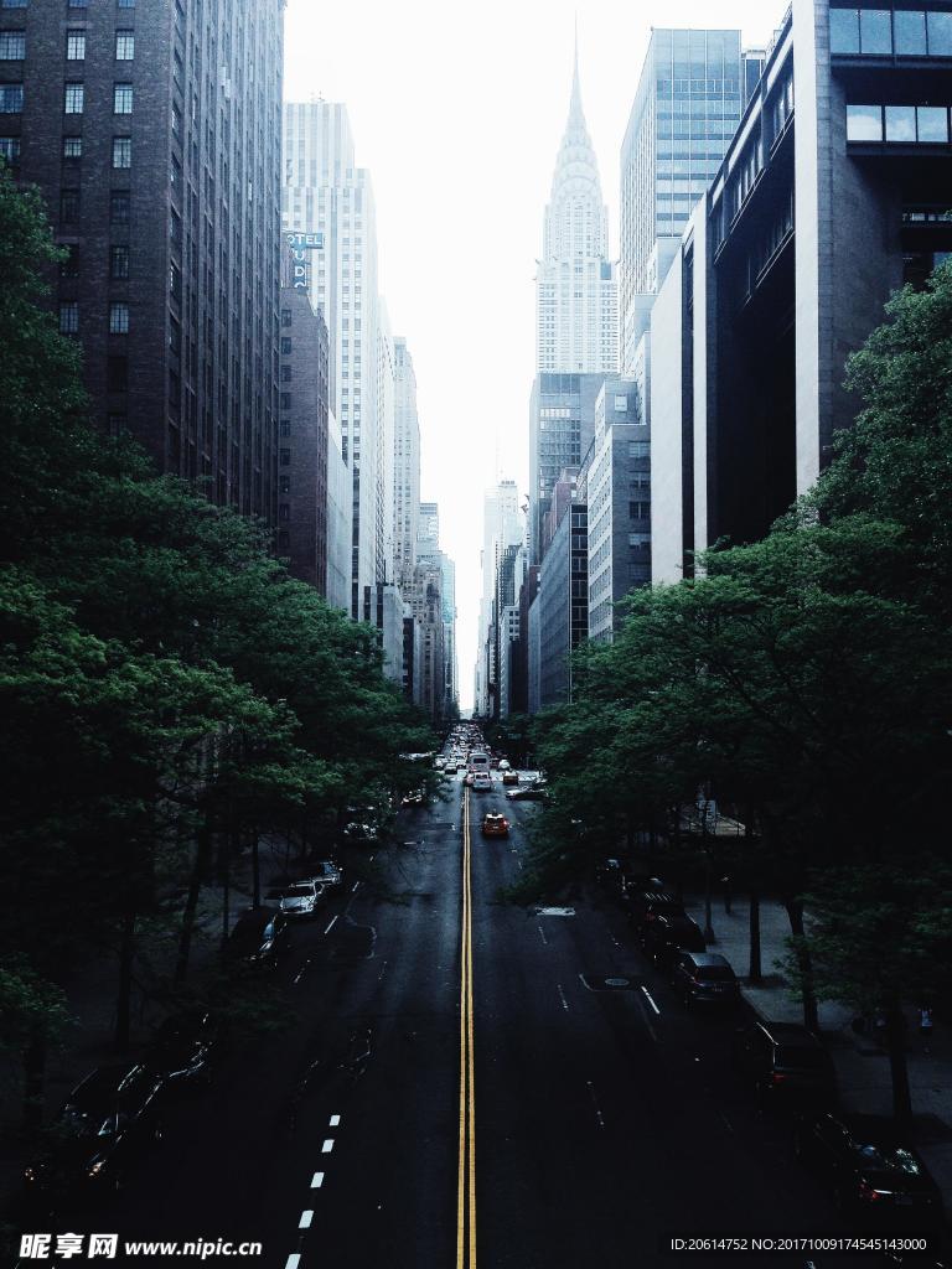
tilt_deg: +6.7
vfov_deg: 55.4
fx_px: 1210
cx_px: 476
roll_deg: -0.5
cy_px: 634
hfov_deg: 42.9
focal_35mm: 33
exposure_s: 1/797
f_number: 2.4
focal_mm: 4.12
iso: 50
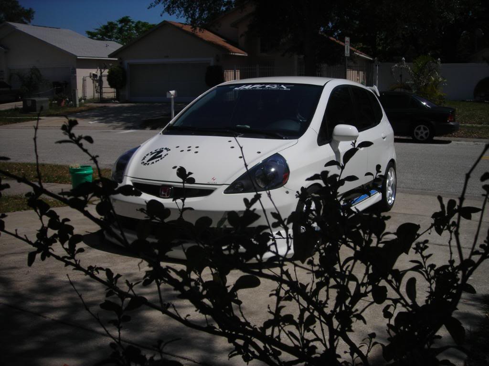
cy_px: 183
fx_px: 537
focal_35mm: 38
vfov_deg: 37.7
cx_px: 244
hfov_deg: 49.0
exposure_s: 1/625
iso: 50
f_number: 6.4
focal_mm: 6.3
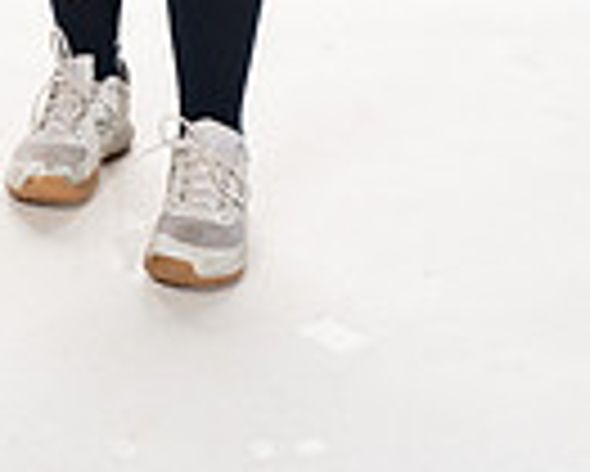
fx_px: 2709
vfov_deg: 9.3
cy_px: -521
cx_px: 126
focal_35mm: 155
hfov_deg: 12.4
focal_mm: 48
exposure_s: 1/250
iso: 400
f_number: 6.3
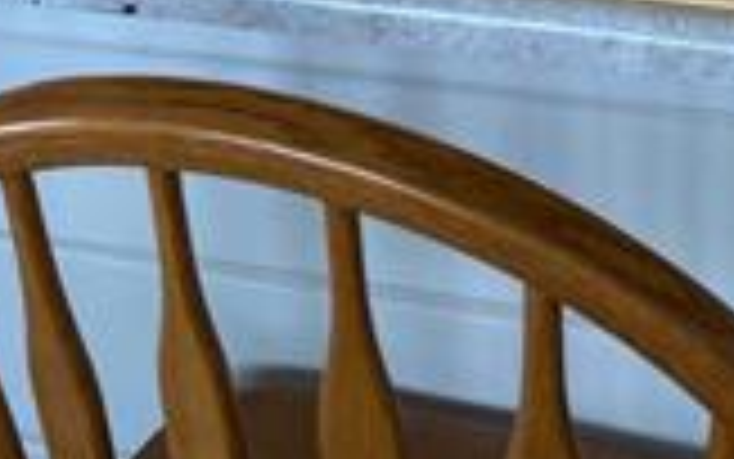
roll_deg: +1.3
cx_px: 77
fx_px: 2161
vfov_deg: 10.6
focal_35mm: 108
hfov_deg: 18.9
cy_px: -605
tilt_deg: -6.0
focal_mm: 4.25
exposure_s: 1/120
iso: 80
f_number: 1.8
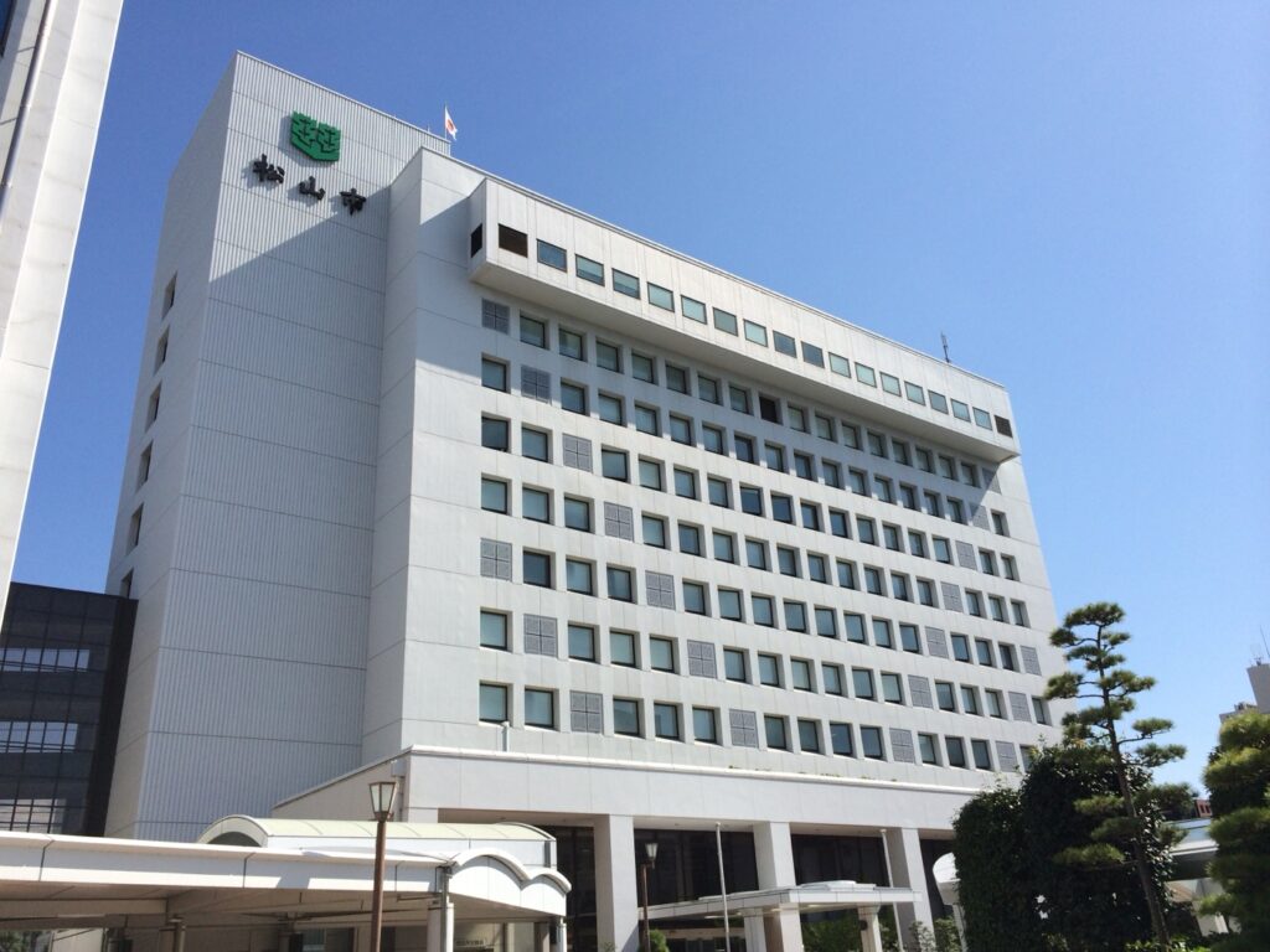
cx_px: 635
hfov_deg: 60.0
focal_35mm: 30
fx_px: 1101
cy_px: 476
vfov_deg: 46.8
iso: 40
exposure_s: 1/2933
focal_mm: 4.12
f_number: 2.2
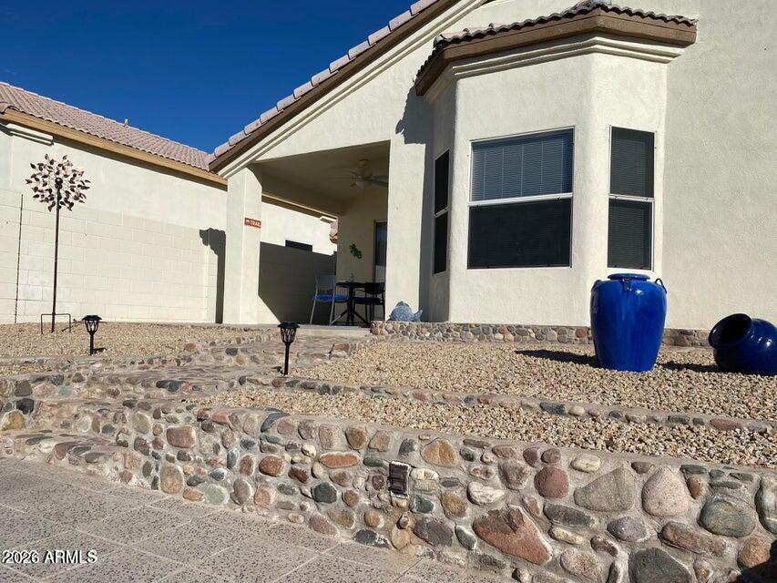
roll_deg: -1.9
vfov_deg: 53.1
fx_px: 584
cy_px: 292
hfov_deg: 67.3
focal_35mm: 26
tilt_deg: +1.9
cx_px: 388
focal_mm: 4.25
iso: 32
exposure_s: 1/7194
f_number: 1.8
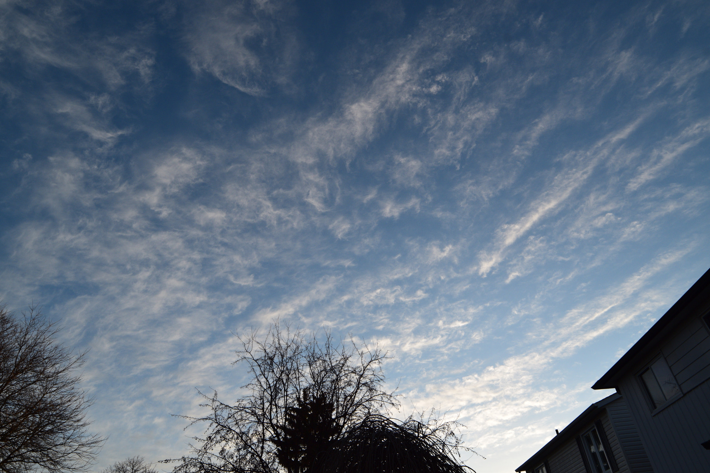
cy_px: 236
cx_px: 355
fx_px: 414
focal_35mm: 21
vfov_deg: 59.5
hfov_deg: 81.2
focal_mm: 14
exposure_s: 1/320
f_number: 11
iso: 400
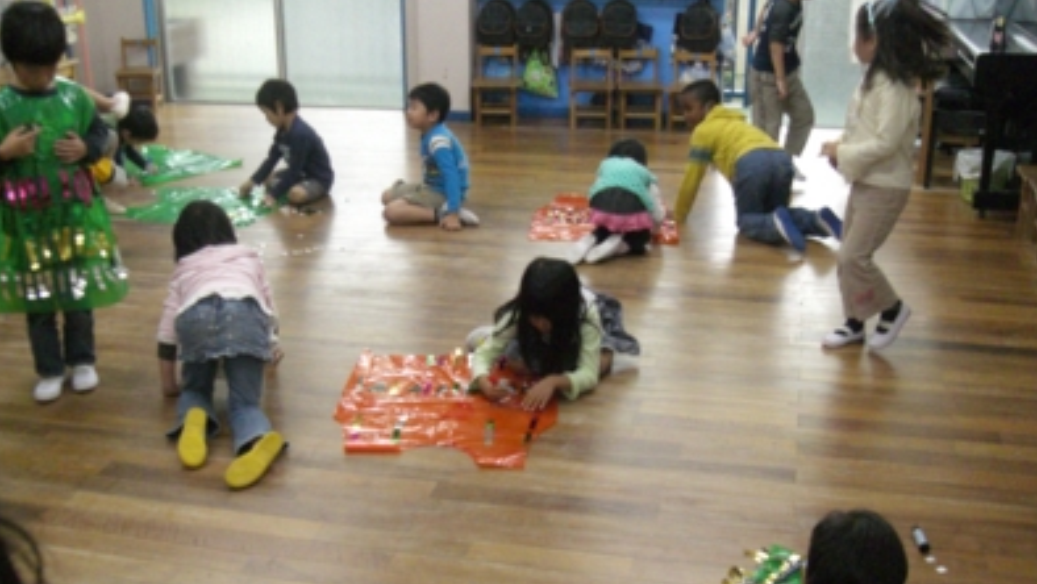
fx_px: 1155
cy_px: 360
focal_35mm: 42
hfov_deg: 48.3
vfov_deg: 28.3
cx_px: 516
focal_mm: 6.3
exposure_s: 1/100
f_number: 3.1
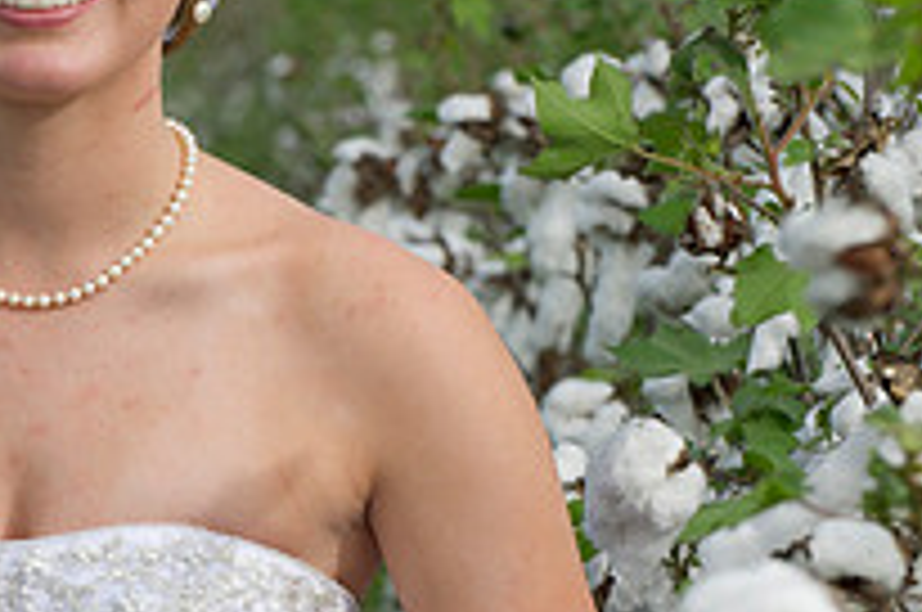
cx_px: -144
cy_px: 410
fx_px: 9768
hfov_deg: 5.4
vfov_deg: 3.6
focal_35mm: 382
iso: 160
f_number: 8
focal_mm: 135
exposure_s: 1/200
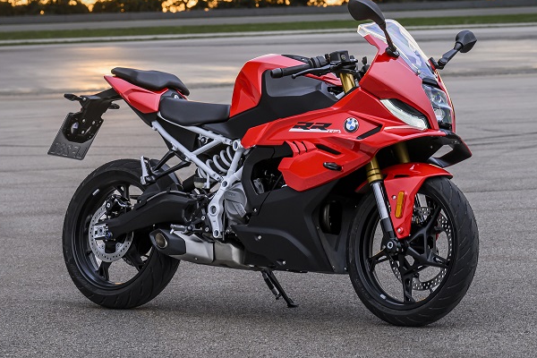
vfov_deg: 9.9
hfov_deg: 14.8
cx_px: 366
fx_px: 2058
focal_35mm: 138
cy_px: 122
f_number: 5.6
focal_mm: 69
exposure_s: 1/40
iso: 200
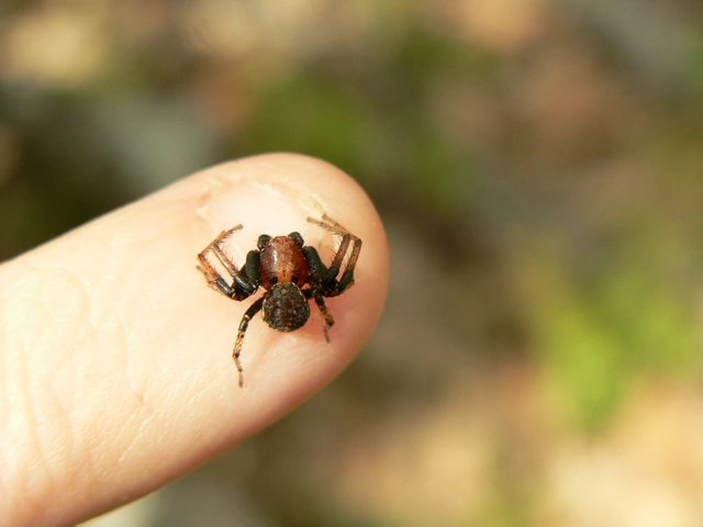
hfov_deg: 20.0
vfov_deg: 15.1
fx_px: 1990
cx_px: 352
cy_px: 264
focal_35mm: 98
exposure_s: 1/250
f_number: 4
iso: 80
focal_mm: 16.3
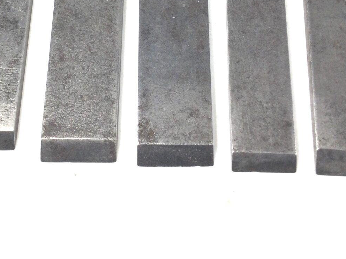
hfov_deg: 32.0
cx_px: 130
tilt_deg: -65.8
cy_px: 12
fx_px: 600
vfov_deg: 23.6
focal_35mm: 60
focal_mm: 3.3
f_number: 2.4
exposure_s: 1/100
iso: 25
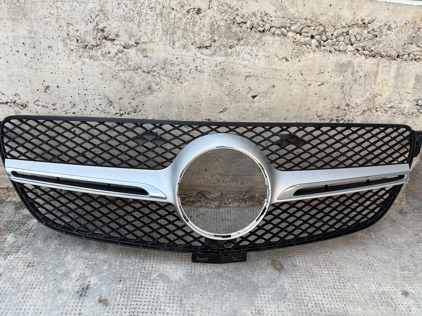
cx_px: 211
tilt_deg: -29.0
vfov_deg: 53.1
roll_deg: -5.0
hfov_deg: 67.3
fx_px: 317
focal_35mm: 26
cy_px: 158
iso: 40
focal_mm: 5.96
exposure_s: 1/173
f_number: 1.6
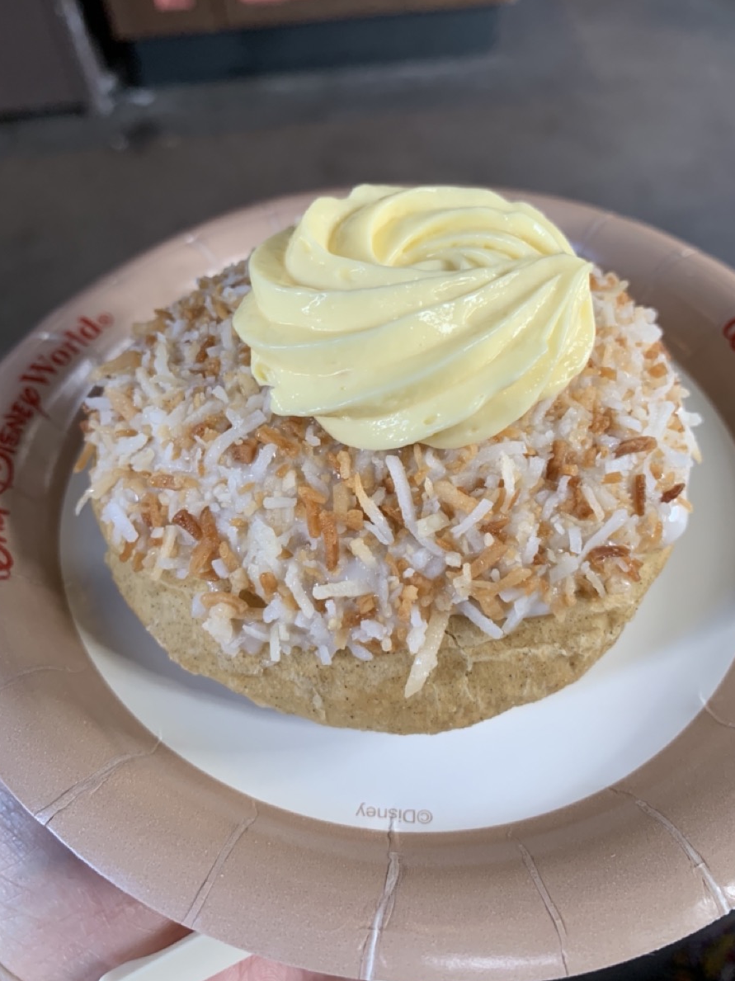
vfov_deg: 63.4
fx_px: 793
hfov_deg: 49.7
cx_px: 387
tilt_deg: -50.5
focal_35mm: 28
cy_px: 460
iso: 100
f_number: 1.8
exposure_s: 1/101
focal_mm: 4.25
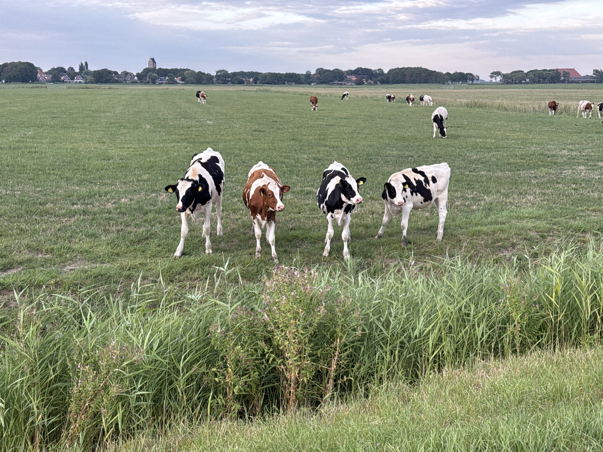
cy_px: 226
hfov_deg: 39.7
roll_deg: +0.6
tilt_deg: -10.2
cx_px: 302
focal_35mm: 48
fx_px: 836
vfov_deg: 30.3
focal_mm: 6.76
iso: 50
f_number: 1.78
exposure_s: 1/175
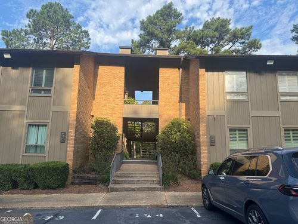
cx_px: 149
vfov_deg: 56.8
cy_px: 112
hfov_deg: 71.6
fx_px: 207
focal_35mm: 24
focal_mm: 6.76
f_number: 1.78
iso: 80
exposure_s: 1/1869
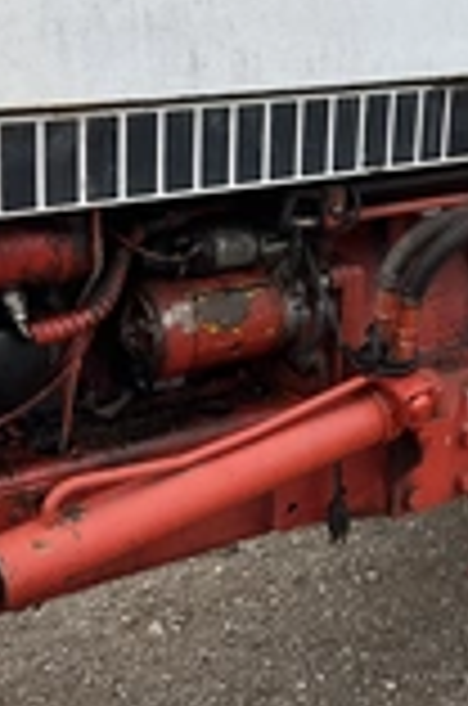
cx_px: 441
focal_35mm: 77
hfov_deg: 17.3
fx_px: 1508
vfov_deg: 26.4
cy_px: 315
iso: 25
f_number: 1.8
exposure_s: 1/869
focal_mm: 3
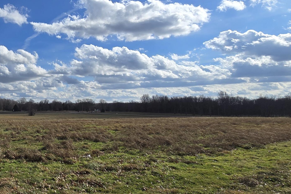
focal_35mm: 29
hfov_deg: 54.6
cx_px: 24
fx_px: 234
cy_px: 93
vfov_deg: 44.9
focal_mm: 2.2
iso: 50
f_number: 2.2
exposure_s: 1/4481
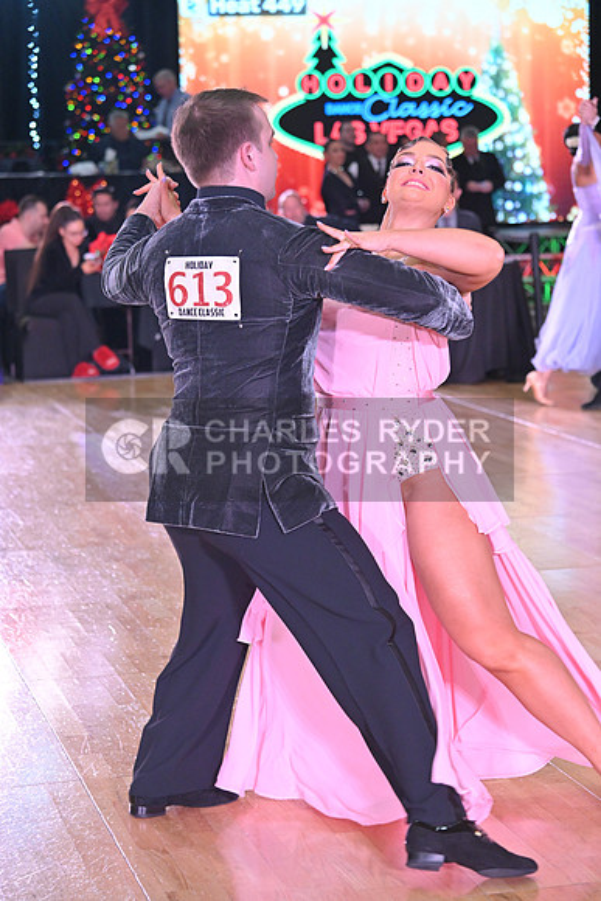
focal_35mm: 92
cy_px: 450
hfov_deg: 14.9
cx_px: 300
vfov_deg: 22.1
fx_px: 2302
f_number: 5
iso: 3200
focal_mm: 92
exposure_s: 1/320
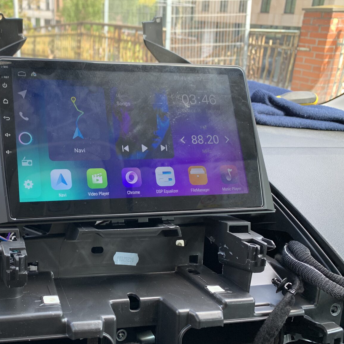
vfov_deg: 43.8
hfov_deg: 42.4
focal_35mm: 38
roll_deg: +0.5
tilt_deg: -25.0
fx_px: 427
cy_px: 190
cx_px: 81
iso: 40
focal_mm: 4.25
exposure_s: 1/121
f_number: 1.8
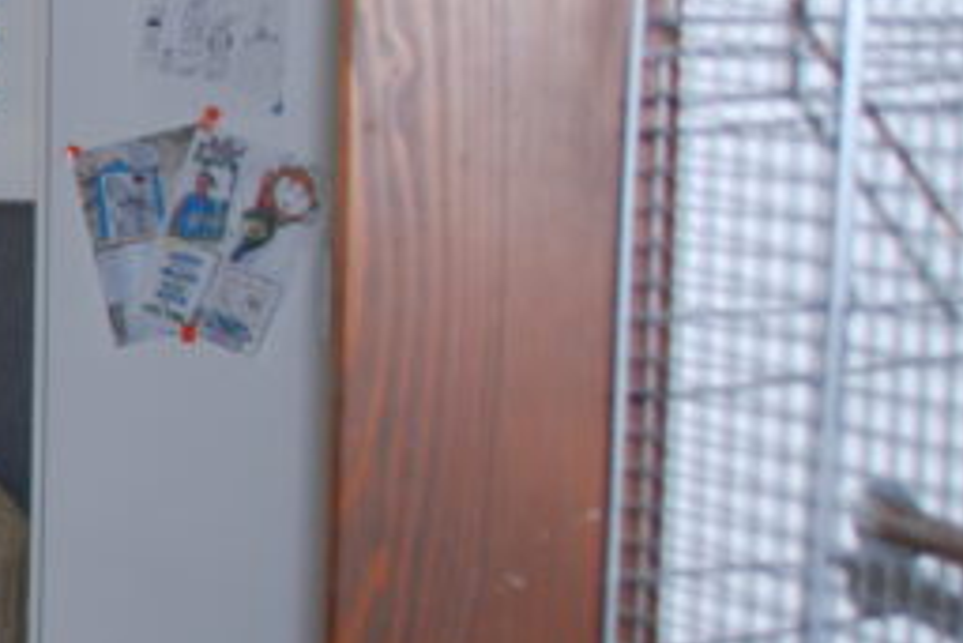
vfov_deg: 12.7
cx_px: -955
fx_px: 2891
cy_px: 231
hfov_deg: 15.3
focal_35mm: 108
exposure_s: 1/60
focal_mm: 18
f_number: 4
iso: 200
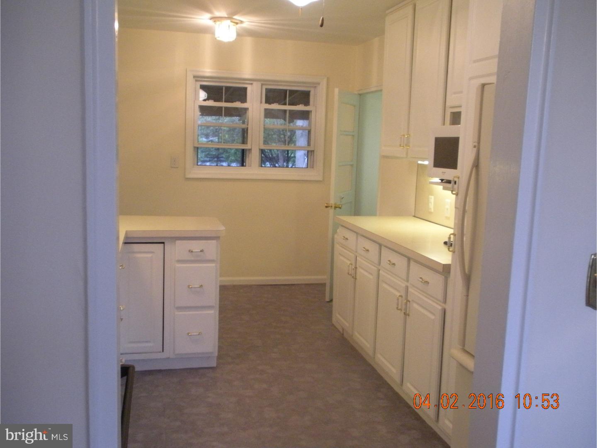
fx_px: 621
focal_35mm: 36
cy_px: 224
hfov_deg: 51.4
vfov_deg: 39.7
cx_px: 298
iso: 400
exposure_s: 1/40.4
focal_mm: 6.3
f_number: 3.5
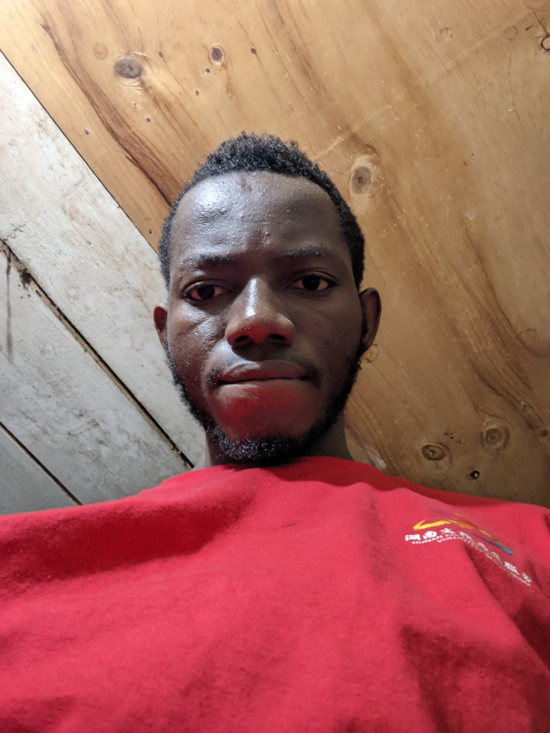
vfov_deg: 63.4
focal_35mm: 28
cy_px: 366
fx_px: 593
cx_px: 275
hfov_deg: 49.7
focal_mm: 2.97
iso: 819
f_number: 1.8
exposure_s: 1/25
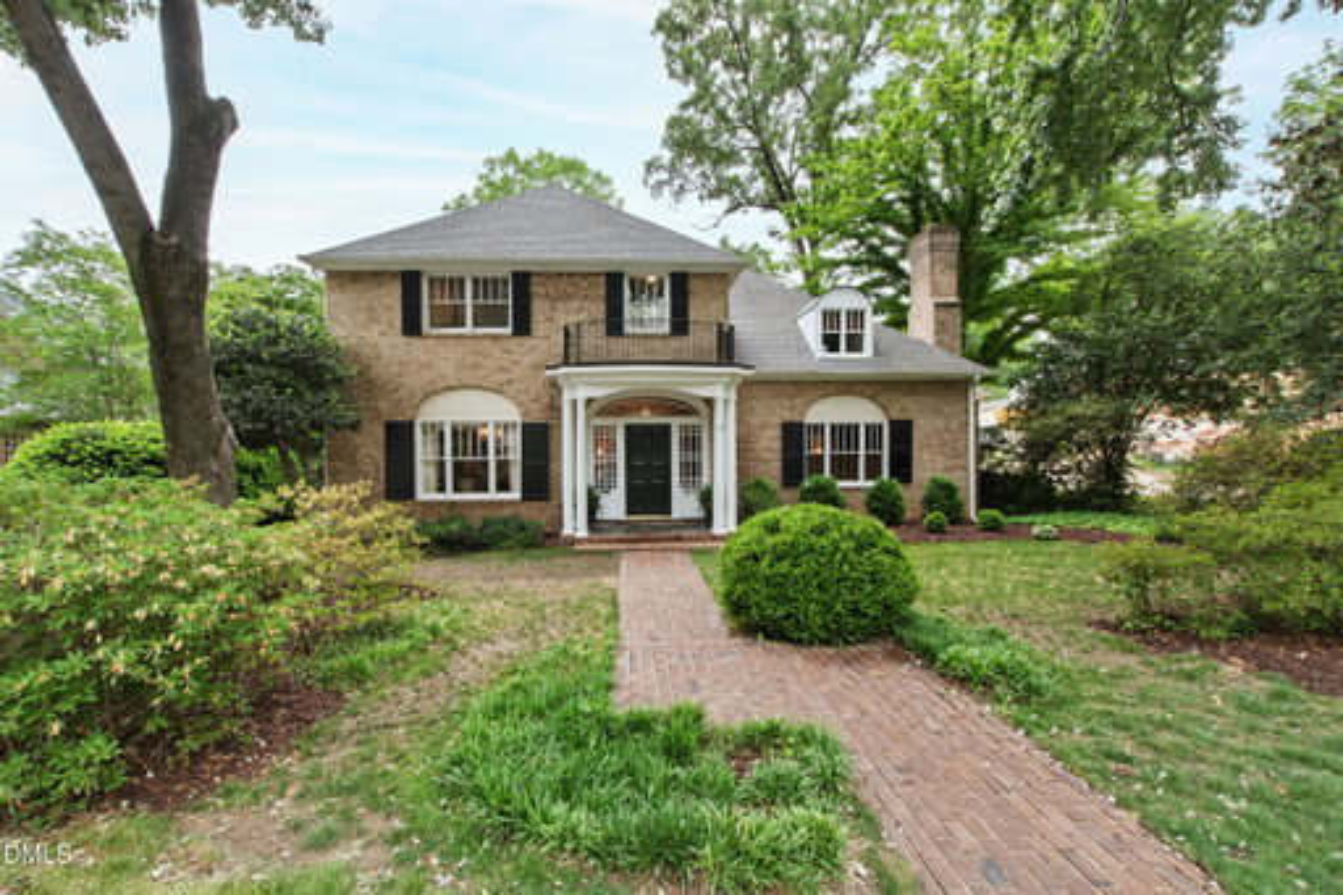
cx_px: 672
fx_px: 559
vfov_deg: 77.3
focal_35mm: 15
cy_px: 448
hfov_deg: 100.4
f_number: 8
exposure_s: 1/30
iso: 320
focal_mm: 10
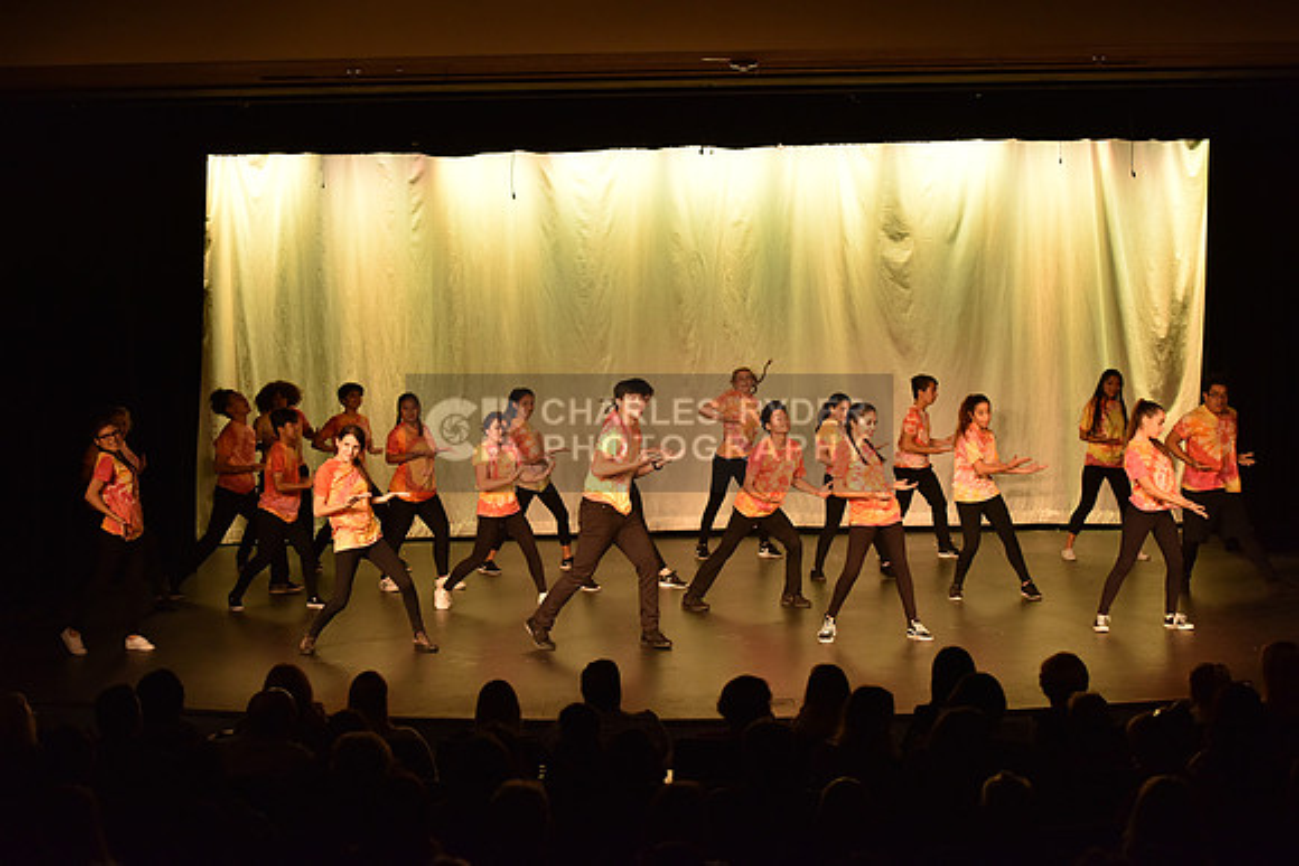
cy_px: 433
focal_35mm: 70
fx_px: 2526
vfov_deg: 19.5
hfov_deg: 28.8
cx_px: 650
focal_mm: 70
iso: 2000
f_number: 4
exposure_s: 1/250
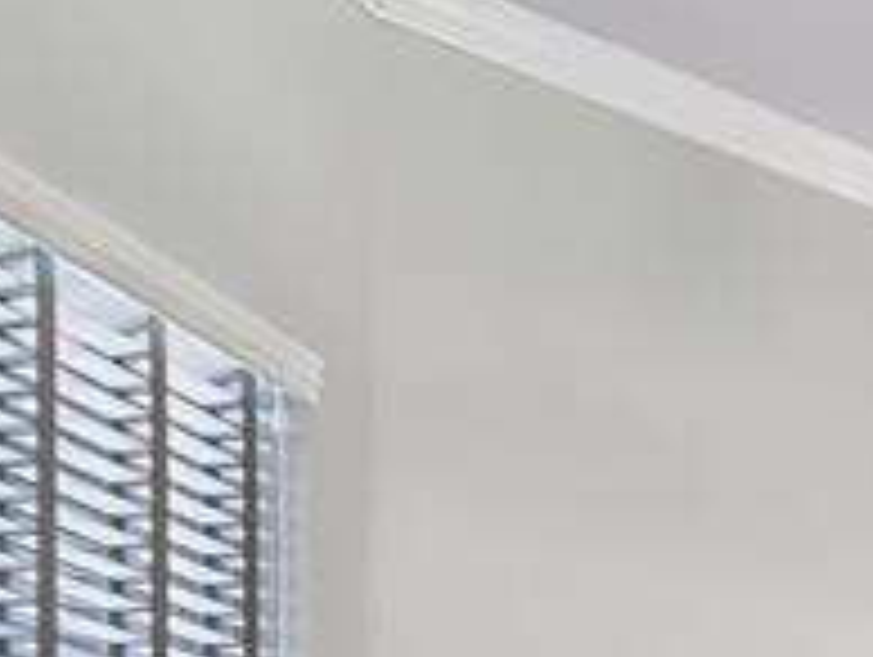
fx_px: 2045
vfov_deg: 15.7
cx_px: 1978
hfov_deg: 15.7
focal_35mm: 81
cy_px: 1161
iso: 200
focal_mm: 16
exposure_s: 1/2.5
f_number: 8
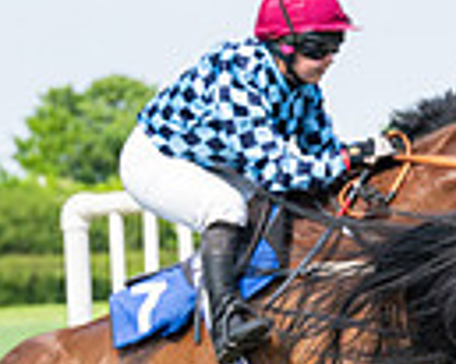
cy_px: 567
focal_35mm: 396
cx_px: 705
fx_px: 5340
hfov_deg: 4.9
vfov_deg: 3.9
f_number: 4
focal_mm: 70
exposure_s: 1/2500
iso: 400
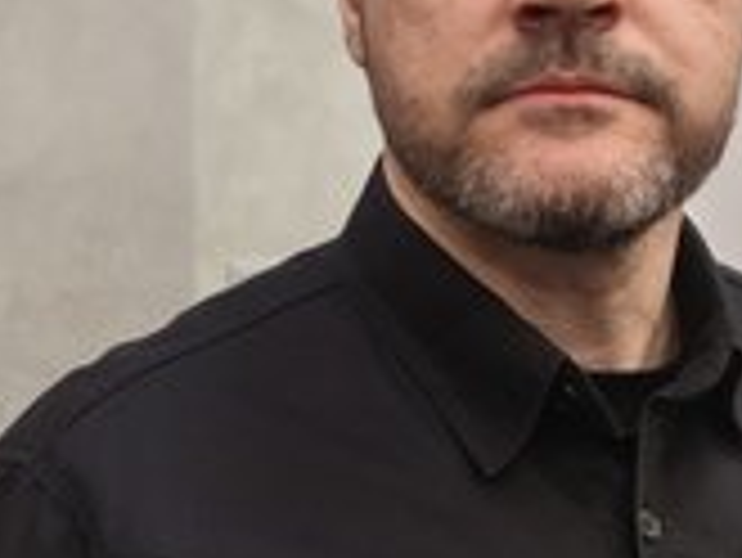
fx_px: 1973
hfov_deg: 21.1
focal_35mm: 92
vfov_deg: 16.1
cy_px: 202
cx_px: 576
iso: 80
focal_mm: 5.35
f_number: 1.7
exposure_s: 1/100
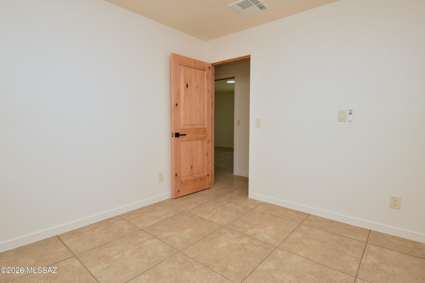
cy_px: 142
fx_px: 212
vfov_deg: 67.4
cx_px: 212
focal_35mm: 18
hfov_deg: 90.0
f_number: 9
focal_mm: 12
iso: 400
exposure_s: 1/100
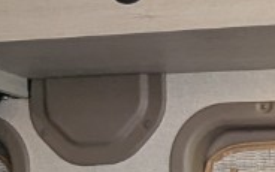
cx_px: 412
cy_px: 199
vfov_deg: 10.0
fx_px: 967
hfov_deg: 15.0
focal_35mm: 129
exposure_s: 1/195
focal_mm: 2.35
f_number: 2.2
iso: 82
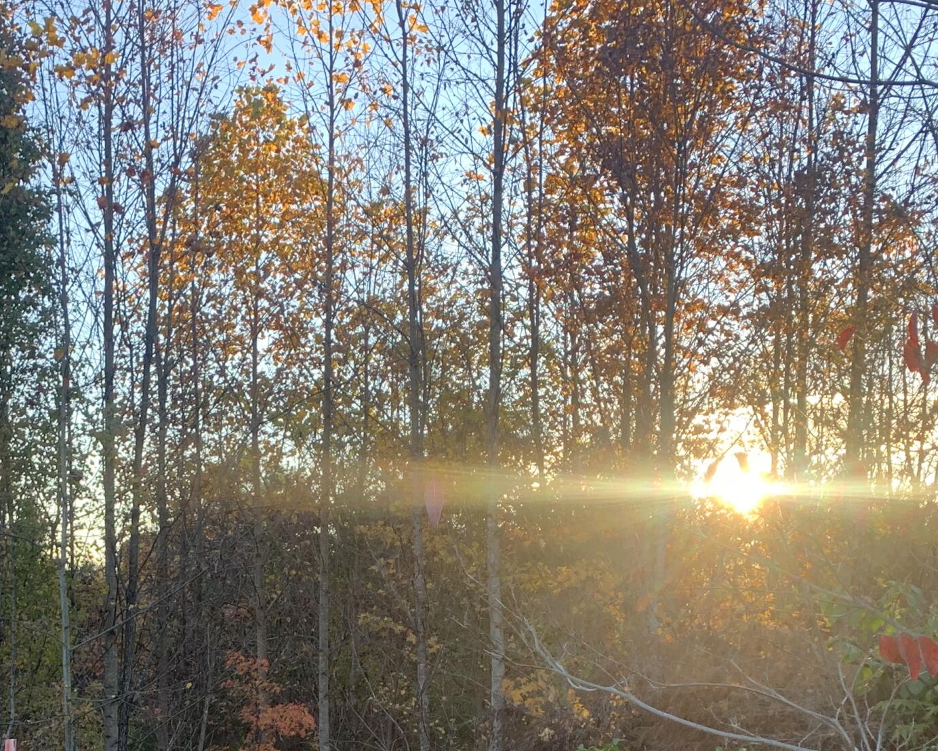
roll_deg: -0.1
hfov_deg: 33.1
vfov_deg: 26.2
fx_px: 1527
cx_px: 172
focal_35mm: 55
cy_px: 750
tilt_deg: -5.0
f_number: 1.8
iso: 25
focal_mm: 4.25
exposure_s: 1/122
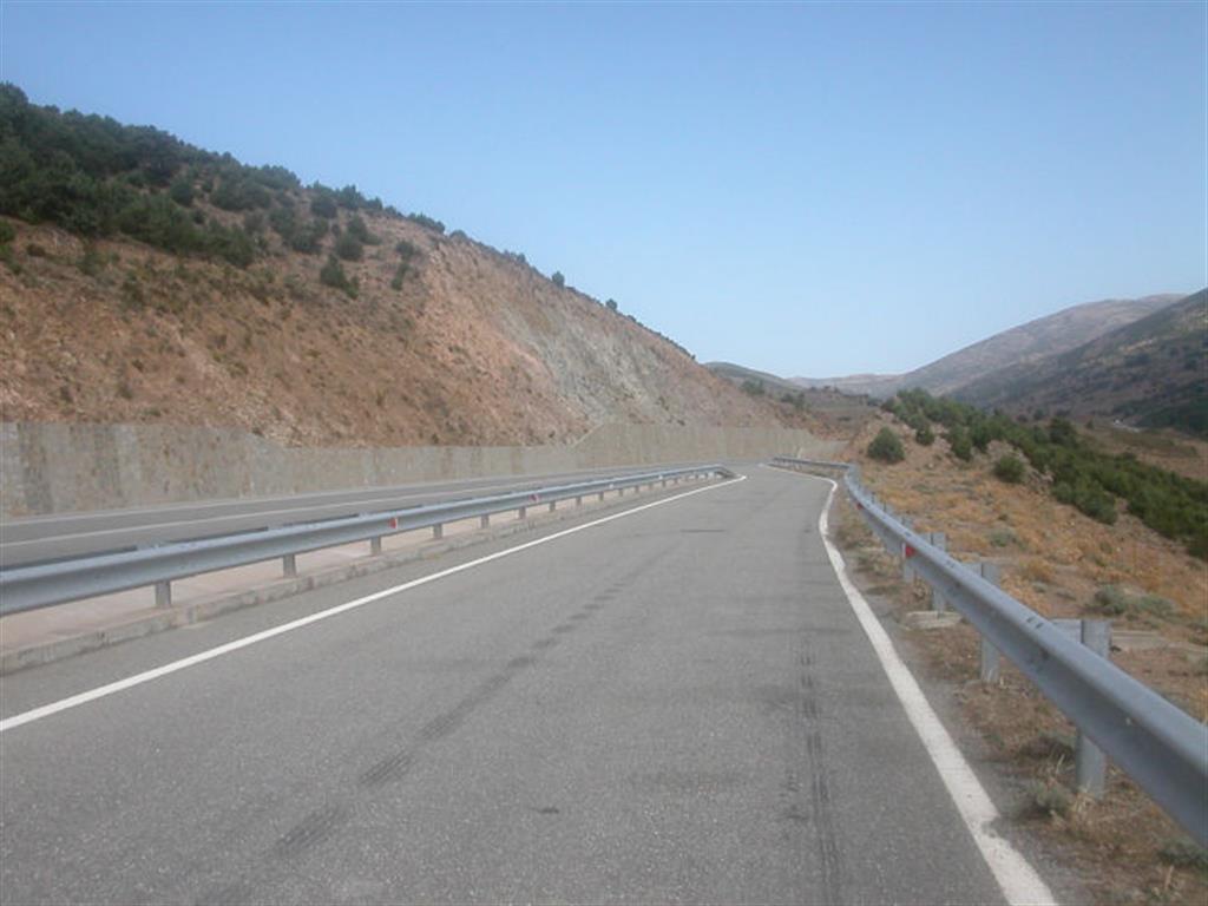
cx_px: 604
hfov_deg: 50.1
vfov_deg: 38.7
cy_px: 453
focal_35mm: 37
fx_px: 1291
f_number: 4.5
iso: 100
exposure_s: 1/492
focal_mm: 5.6
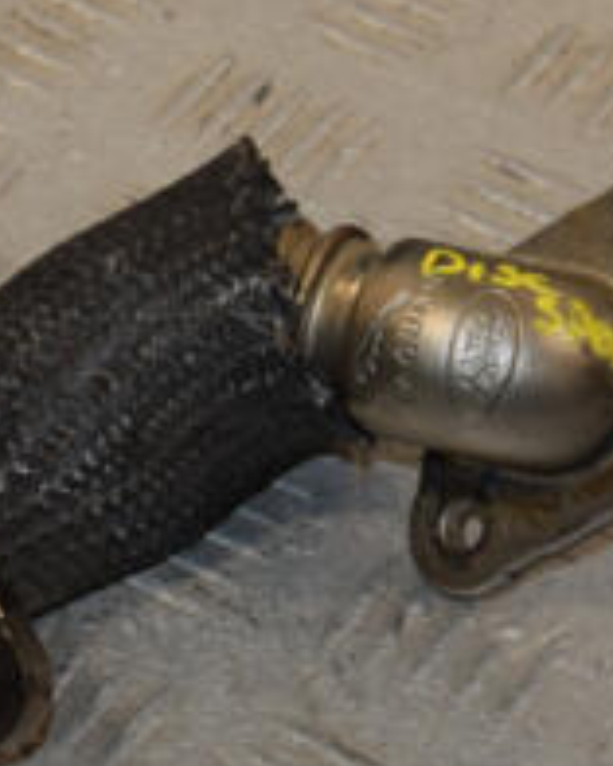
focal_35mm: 224
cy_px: 305
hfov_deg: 6.9
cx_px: 184
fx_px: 5076
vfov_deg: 8.6
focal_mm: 52
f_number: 8
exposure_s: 1/200
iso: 800
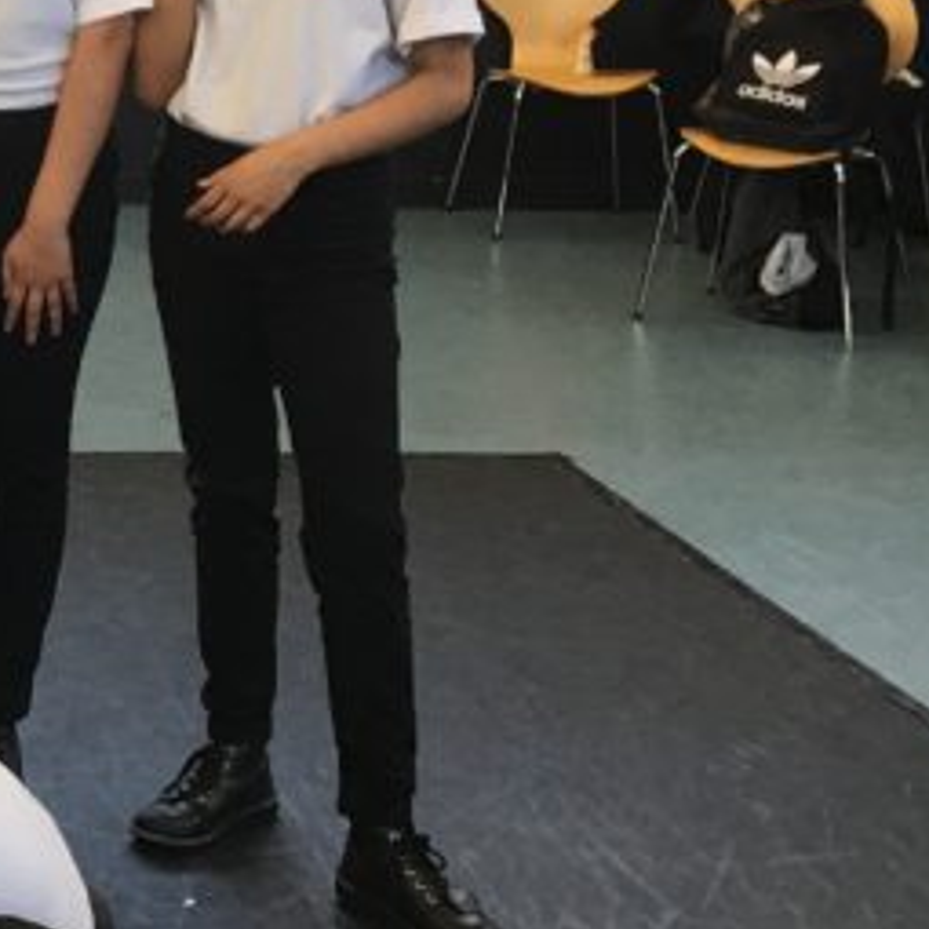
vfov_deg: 16.6
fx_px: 3127
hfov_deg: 15.5
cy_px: 69
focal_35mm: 103
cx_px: -488
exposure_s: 1/33
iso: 40
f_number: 2.2
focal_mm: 4.15
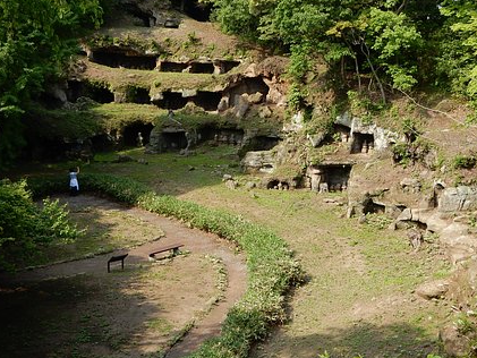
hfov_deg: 31.1
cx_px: 275
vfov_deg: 23.7
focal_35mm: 62
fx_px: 855
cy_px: 164
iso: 125
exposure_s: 1/400
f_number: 4.5
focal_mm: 9
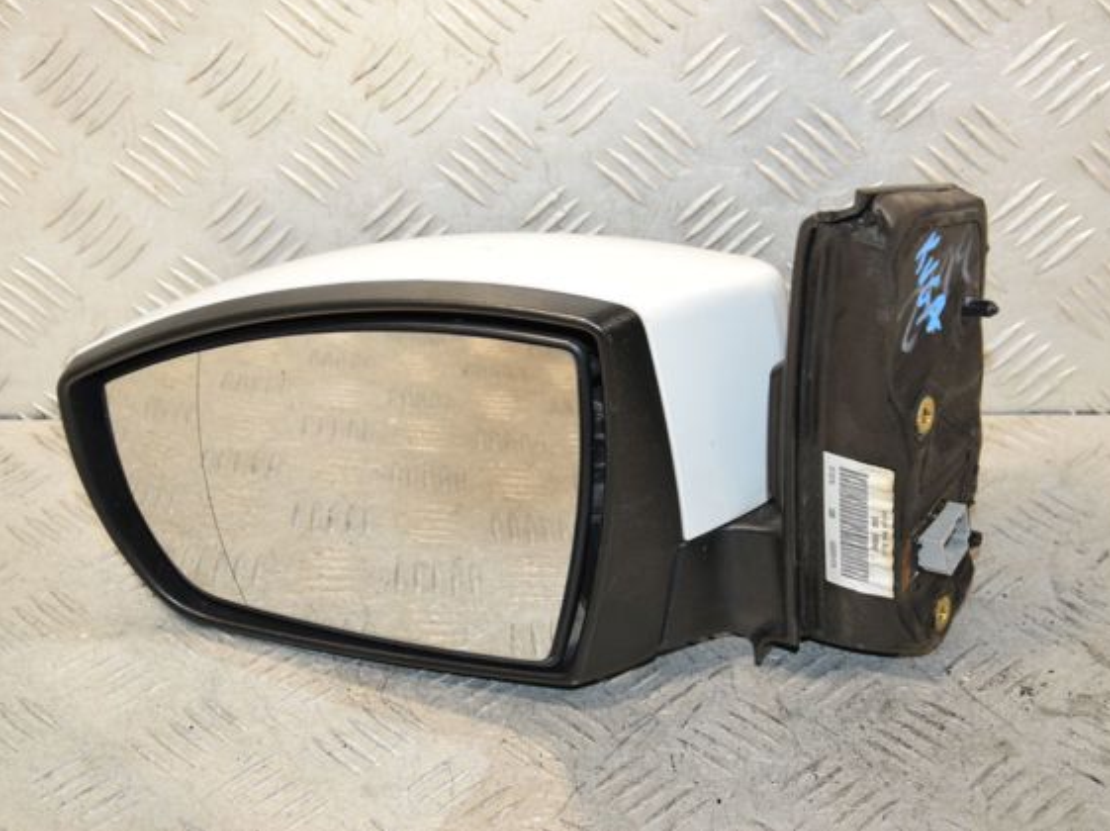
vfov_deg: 18.6
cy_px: 412
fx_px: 2532
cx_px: 566
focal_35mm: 79
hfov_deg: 24.7
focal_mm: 48
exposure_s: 1/200
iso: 1600
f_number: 6.3
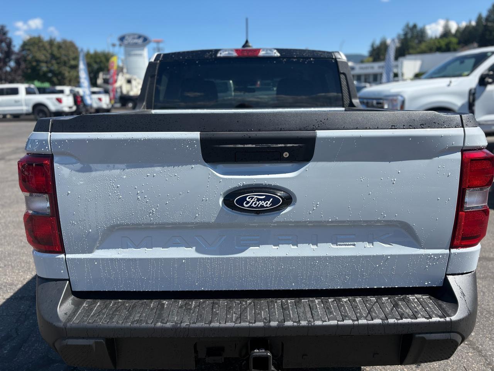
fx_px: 371
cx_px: 247
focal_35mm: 26
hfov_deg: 67.3
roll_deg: +1.0
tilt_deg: -12.8
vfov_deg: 53.1
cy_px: 186
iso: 50
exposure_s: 1/2364
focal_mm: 5.96
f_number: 1.6
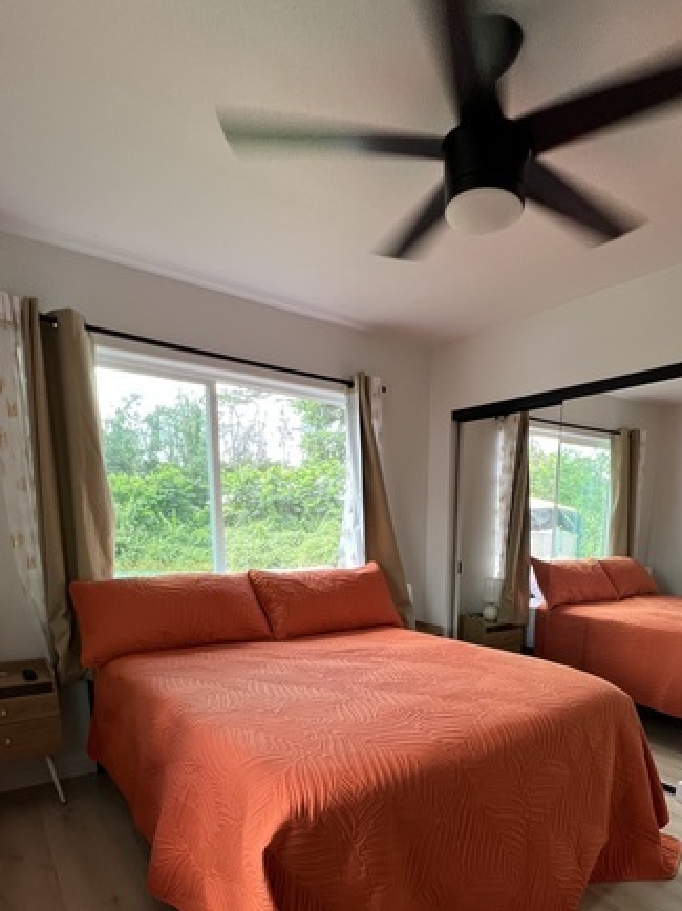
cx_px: 407
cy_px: 662
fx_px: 526
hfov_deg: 65.3
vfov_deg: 76.8
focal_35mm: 20
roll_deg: -1.0
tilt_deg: -12.6
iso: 100
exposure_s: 1/99
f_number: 1.8
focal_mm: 1.57
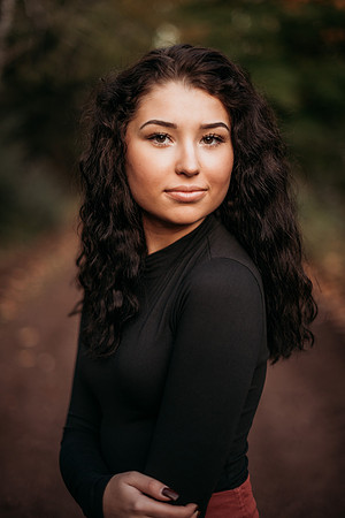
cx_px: 172
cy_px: 259
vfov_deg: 39.6
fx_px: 719
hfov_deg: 27.0
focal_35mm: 50
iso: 125
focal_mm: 50
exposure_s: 1/160
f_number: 1.4
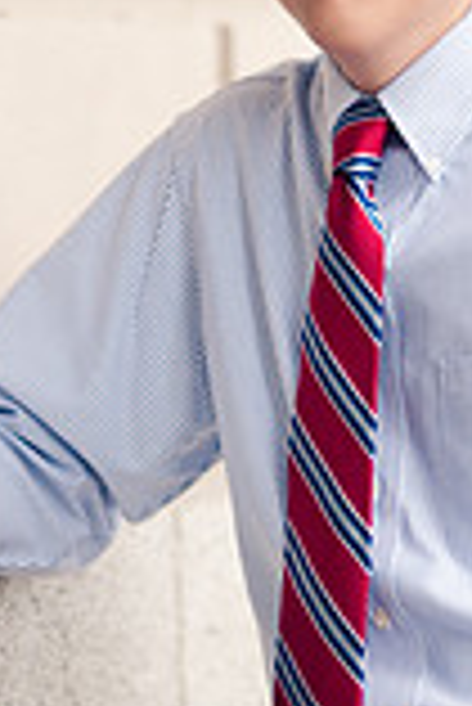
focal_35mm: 243
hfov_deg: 5.7
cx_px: 326
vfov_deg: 8.5
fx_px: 4768
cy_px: 166
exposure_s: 1/250
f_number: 1.8
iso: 200
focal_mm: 85
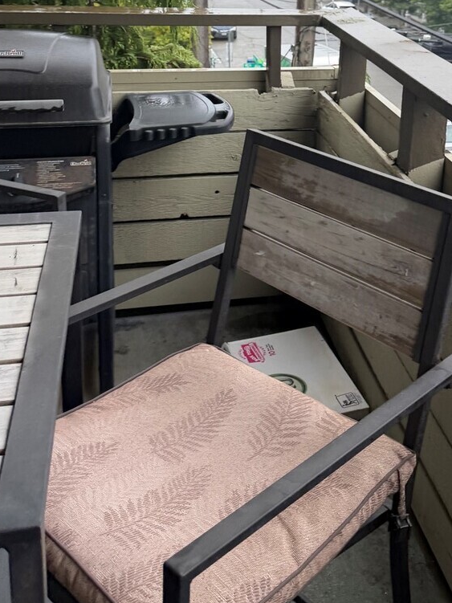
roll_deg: -0.4
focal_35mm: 46
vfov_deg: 39.2
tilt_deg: -13.8
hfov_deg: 31.1
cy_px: 96
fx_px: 801
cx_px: 320
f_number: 1.78
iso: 64
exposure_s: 1/265
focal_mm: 6.76
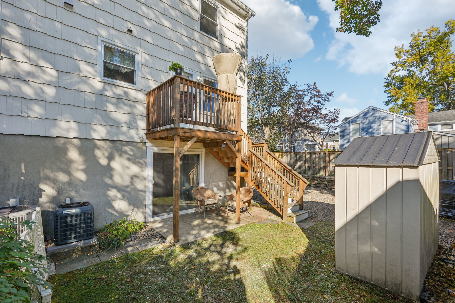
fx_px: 202
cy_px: 152
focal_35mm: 16
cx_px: 228
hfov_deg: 96.7
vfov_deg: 73.7
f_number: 9
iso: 100
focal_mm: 16
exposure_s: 1/80
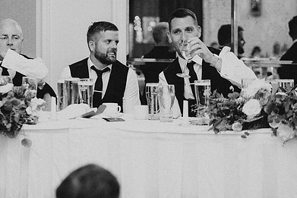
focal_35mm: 126
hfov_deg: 16.2
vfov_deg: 10.9
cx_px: 90
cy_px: 65
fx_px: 1040
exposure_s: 1/125
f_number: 2.8
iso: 2000
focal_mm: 85
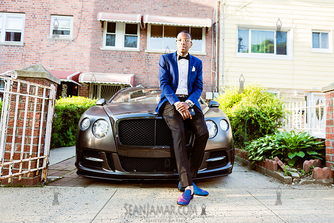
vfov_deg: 49.2
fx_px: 243
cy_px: 112
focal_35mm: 26
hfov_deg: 68.9
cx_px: 176
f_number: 3.2
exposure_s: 1/320
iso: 500
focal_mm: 24
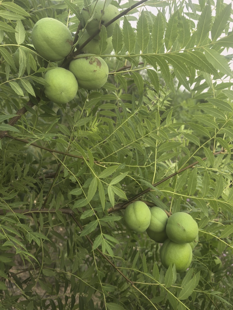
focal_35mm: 31
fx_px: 278
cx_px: 126
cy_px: 147
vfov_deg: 58.3
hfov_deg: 45.4
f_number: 2
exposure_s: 1/1044
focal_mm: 6.98
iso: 320
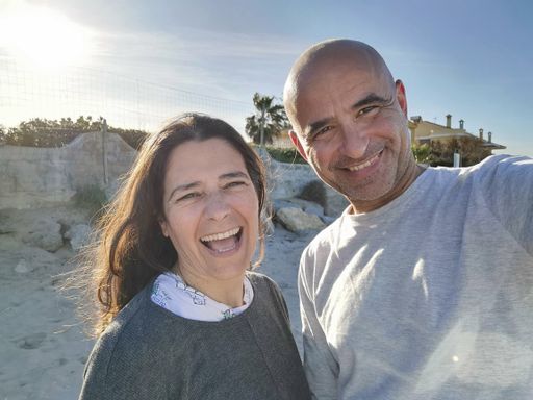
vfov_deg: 53.1
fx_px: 400
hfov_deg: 67.3
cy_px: 200
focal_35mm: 26
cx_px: 266
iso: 50
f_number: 2
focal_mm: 3.36
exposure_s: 1/422
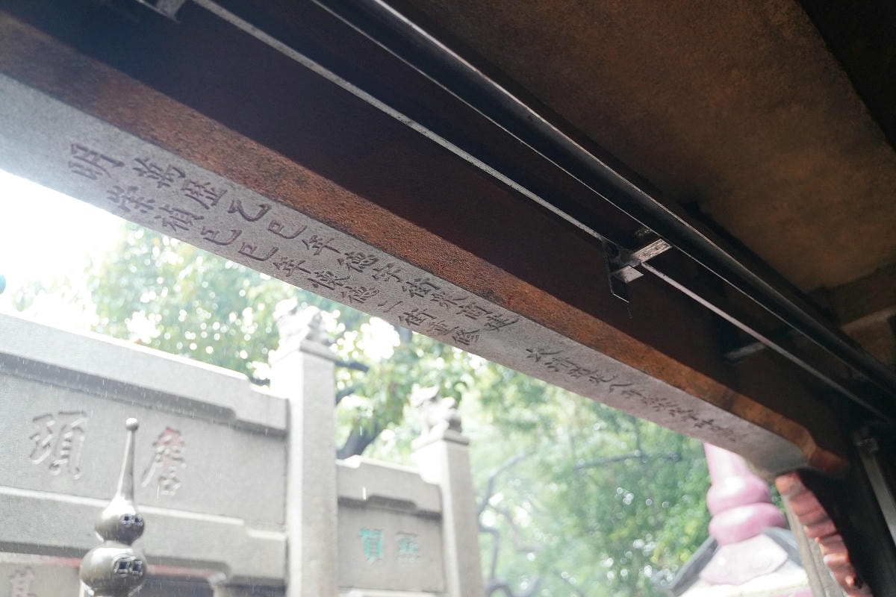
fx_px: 697
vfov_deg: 46.4
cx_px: 448
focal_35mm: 28
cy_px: 298
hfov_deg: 65.5
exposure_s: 1/160
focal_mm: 28
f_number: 2.8
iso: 3200
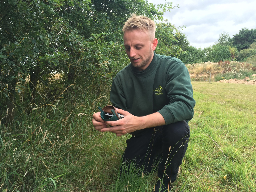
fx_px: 214
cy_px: 96
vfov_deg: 48.2
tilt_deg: -4.1
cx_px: 128
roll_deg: -1.9
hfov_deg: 61.7
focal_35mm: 29
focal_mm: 4.15
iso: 25
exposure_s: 1/136
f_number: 2.2
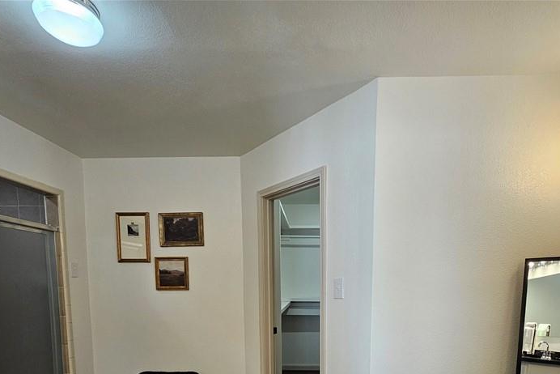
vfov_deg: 56.5
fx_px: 311
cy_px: 310
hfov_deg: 83.7
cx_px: 305
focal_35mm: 20
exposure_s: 1/60
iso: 160
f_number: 2.2
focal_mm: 2.2
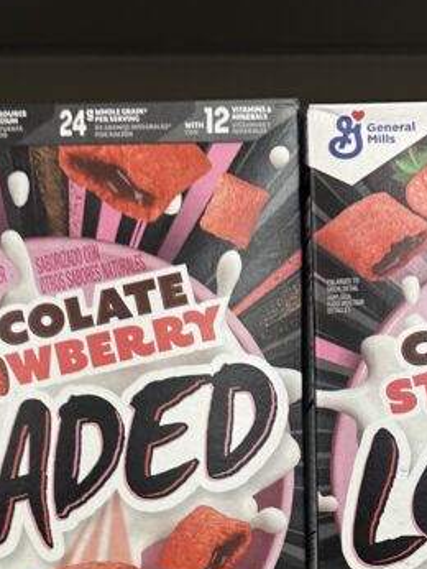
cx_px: 92
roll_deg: -1.6
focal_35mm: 71
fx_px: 1166
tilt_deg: -2.0
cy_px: 638
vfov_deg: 25.3
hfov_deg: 20.5
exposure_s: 1/62
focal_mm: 6.86
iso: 125
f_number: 1.78
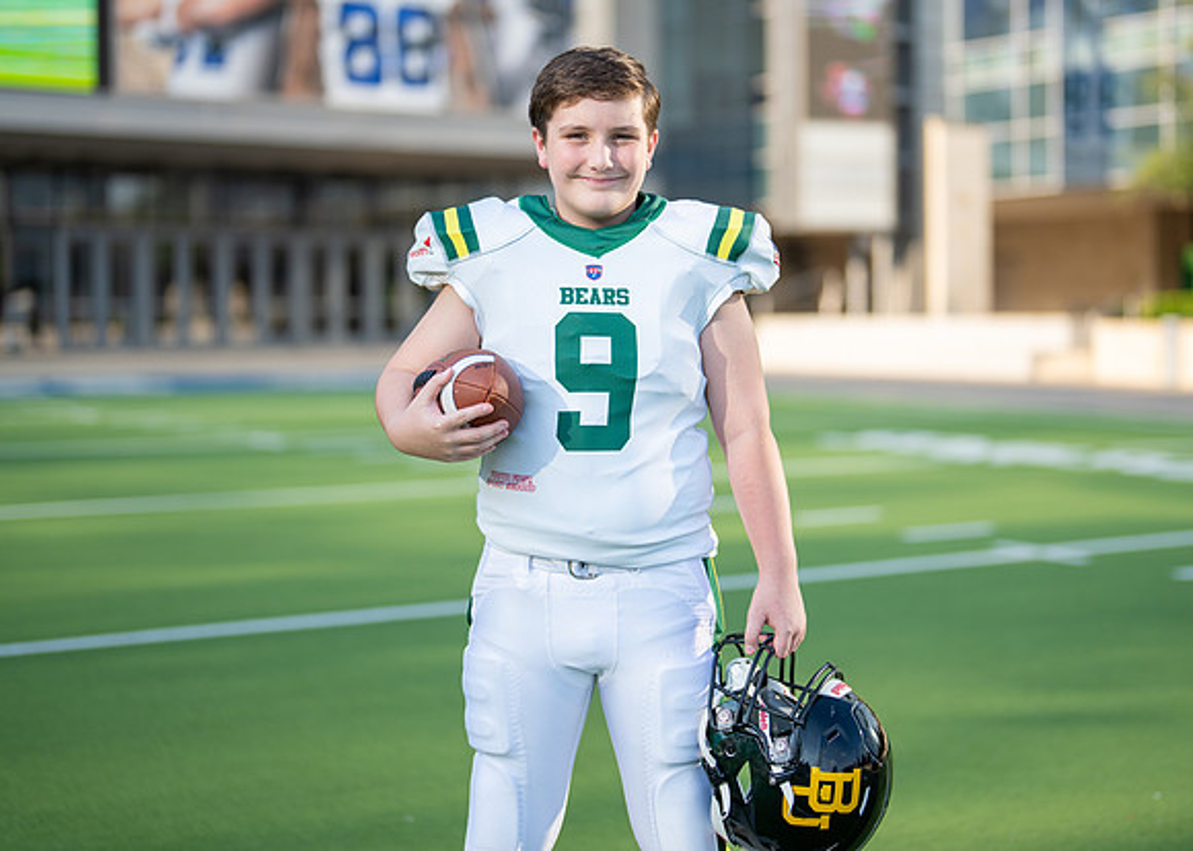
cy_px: 358
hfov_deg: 31.7
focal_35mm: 62
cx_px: 652
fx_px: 2097
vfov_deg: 22.9
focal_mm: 50
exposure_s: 1/3200
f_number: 1.2
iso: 100
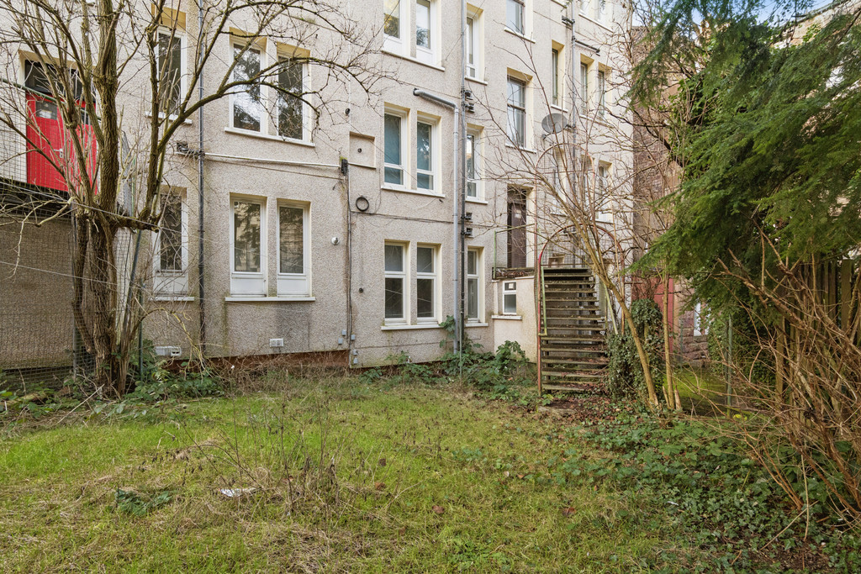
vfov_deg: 73.8
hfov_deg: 96.7
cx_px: 430
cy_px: 287
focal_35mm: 16
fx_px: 383
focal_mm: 16
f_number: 7.1
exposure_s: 1/50
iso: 2500
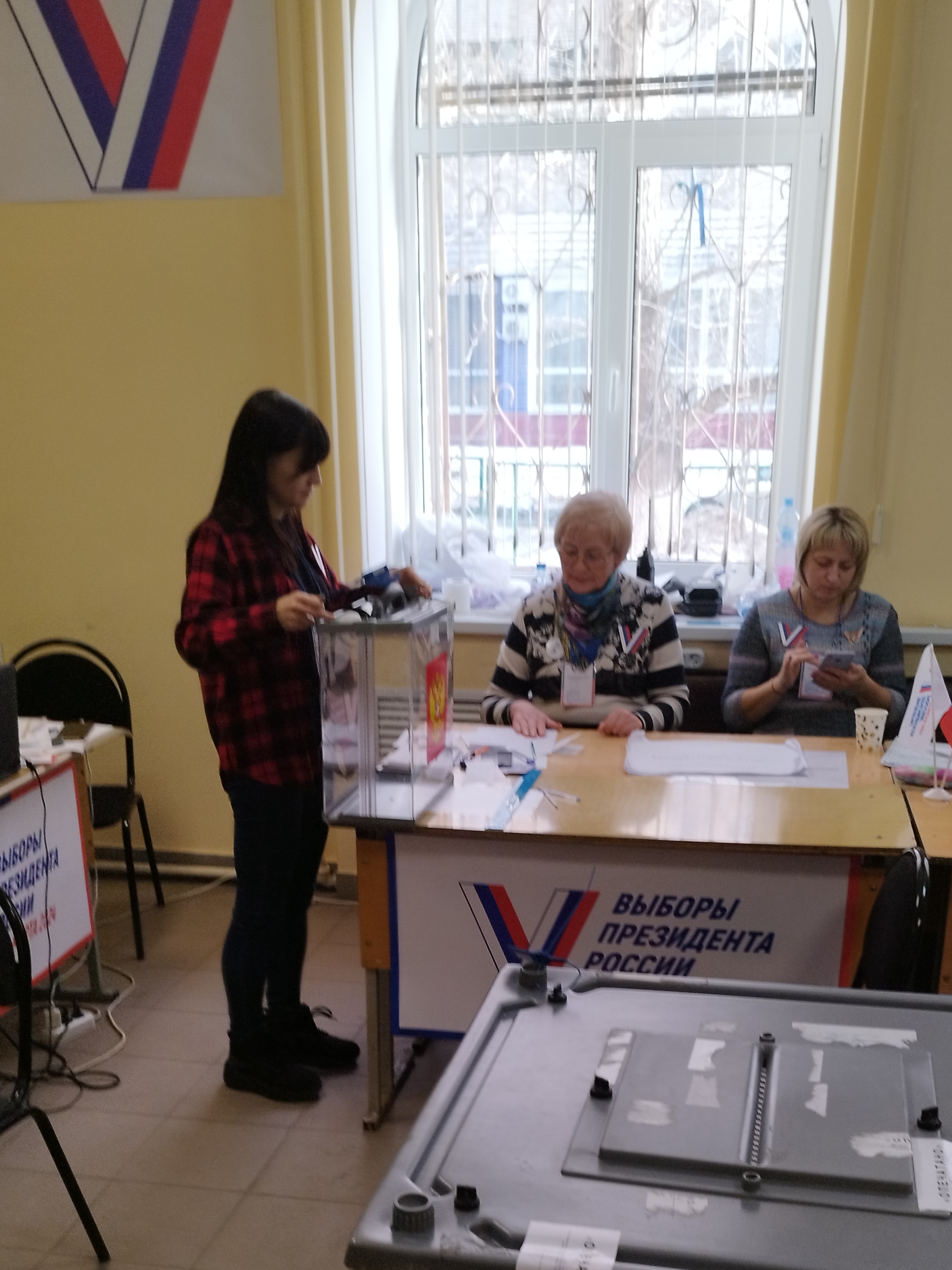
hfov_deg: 36.8
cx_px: 491
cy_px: 996
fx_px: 1430
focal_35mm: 39
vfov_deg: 45.7
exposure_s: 1/50
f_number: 1.89
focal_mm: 5.89
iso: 60
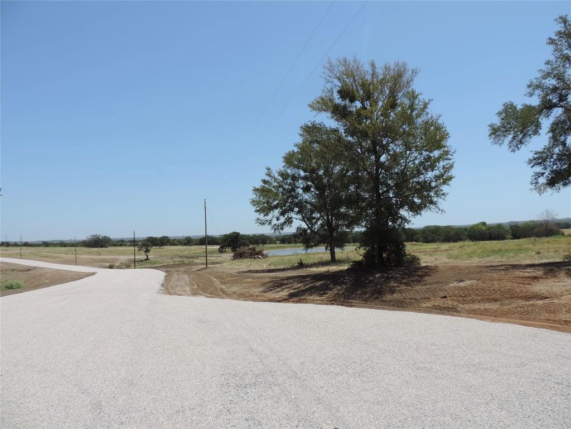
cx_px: 286
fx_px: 396
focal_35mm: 24
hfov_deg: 71.6
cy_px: 214
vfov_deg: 56.8
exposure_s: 1/1250
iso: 80
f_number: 3
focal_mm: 4.3
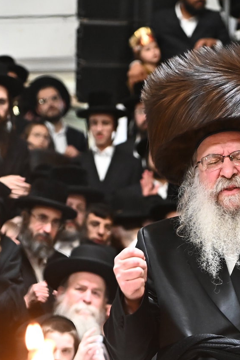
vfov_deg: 9.6
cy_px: 404
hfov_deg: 6.5
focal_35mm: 212
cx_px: 240
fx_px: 2120
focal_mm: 85
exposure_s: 1/200
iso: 3200
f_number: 4
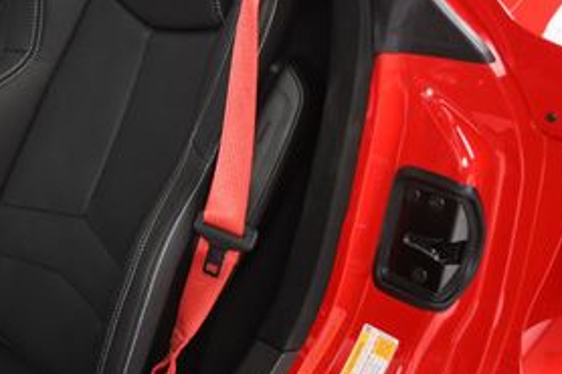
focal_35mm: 76
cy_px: 135
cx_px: -22
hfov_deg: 25.2
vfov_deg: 17.9
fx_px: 1186
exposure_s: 1/160
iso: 100
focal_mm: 22
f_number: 4.5
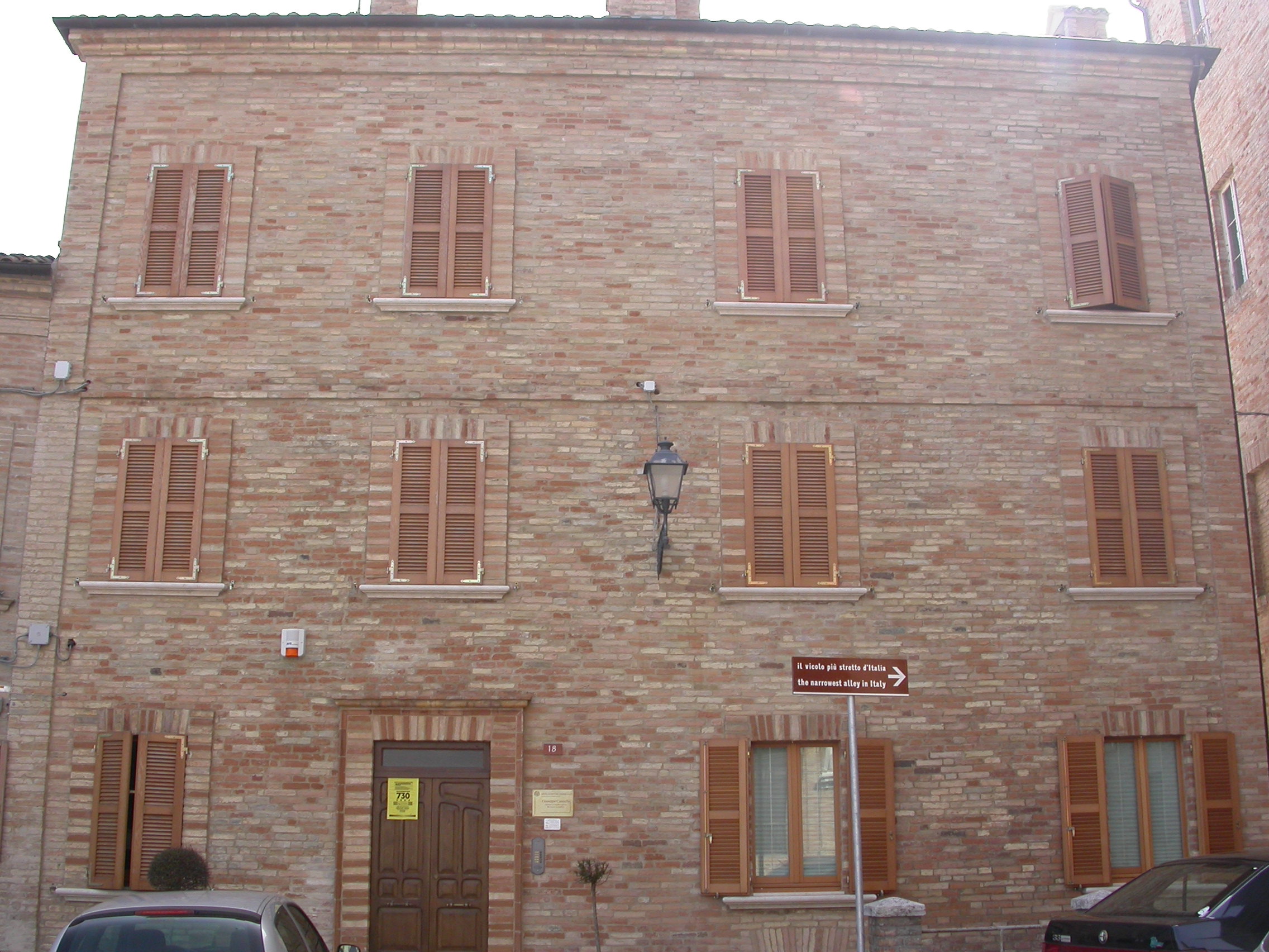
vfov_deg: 37.7
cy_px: 476
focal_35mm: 38
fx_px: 1393
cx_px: 634
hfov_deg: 49.0
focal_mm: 7.85
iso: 100
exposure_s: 1/196
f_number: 5.3
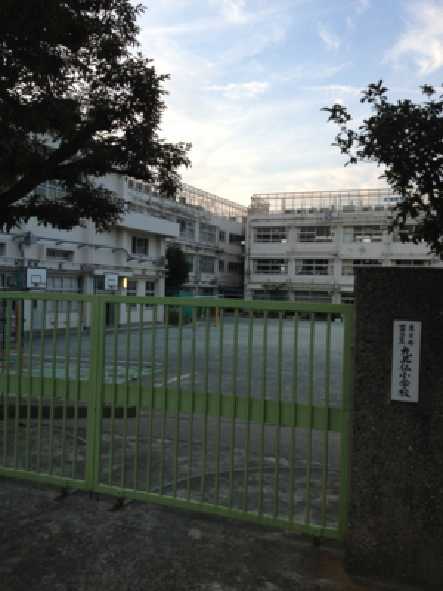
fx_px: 597
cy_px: 296
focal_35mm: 35
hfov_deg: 40.7
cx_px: 222
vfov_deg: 52.6
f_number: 2.4
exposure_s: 1/120
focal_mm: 4.28
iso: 64
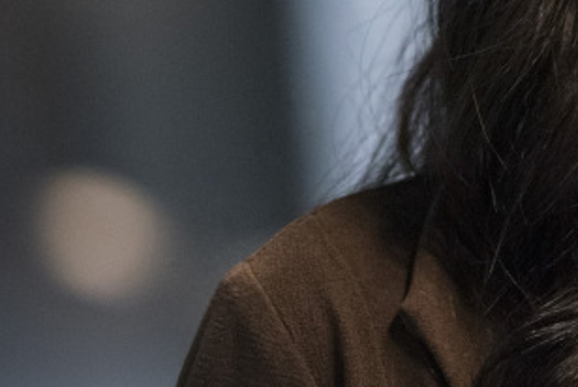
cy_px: 48
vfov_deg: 2.3
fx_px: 9690
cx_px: 974
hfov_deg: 3.4
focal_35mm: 603
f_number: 2.8
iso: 2500
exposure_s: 1/100
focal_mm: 155
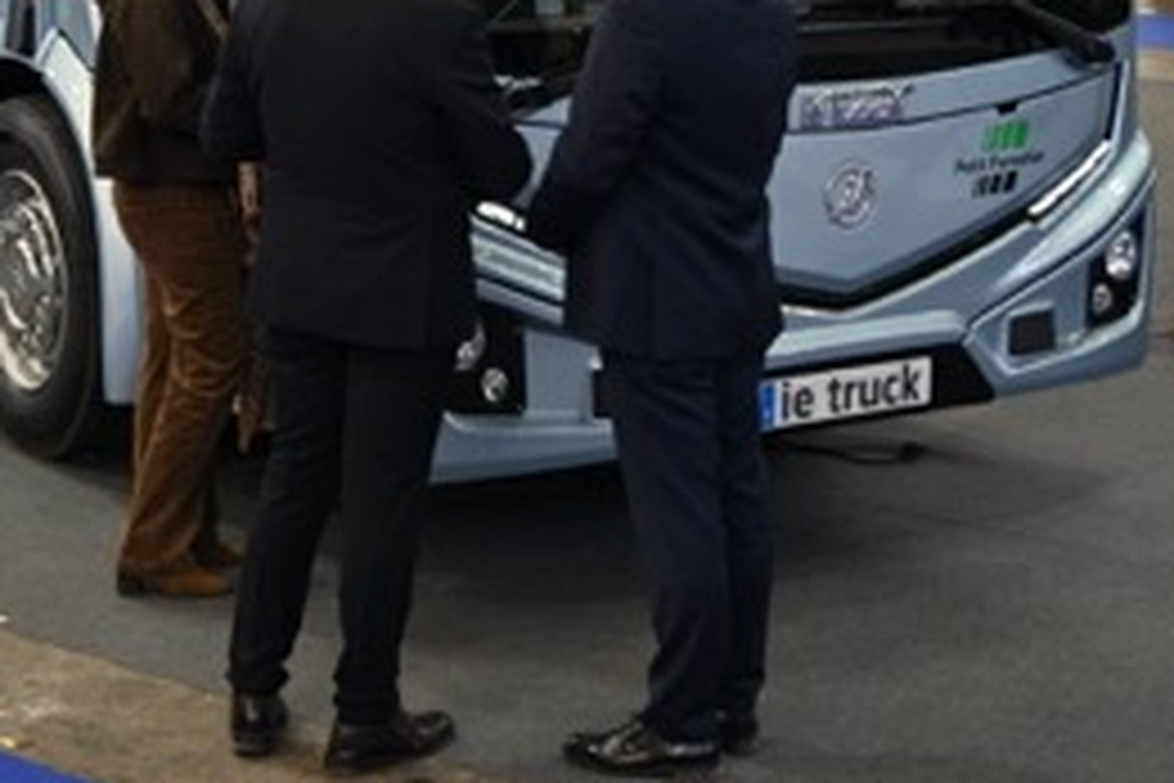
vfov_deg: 16.1
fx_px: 2681
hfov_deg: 24.6
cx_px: 450
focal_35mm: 82
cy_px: -92
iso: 640
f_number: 6.3
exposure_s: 1/160
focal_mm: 33.5
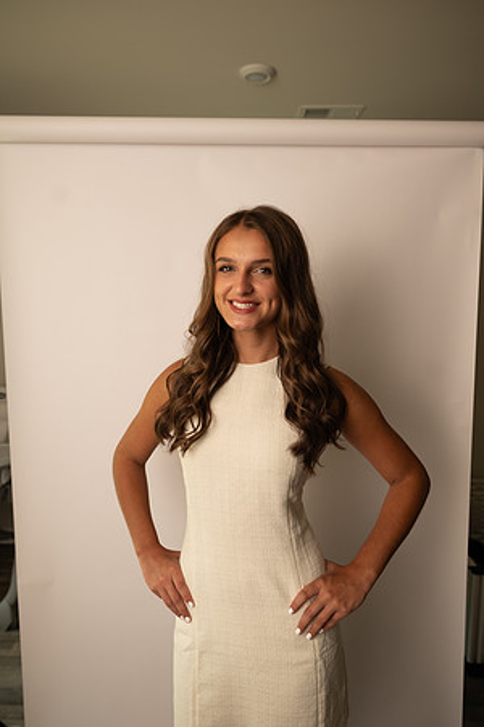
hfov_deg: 53.1
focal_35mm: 24
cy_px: 364
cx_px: 242
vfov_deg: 73.7
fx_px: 484
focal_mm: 24
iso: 100
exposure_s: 1/160
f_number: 3.2
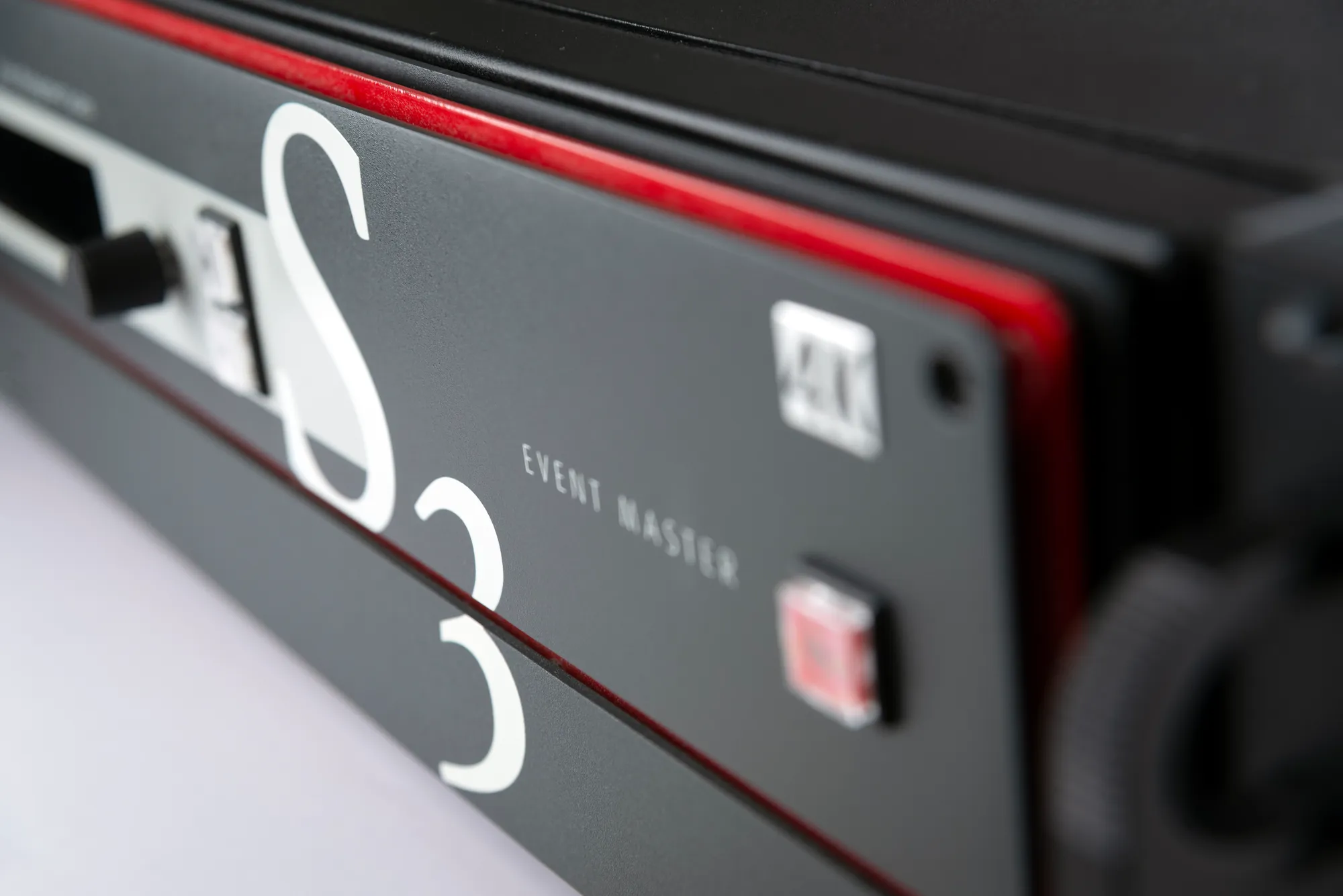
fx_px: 2612
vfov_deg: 19.5
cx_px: 672
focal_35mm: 70
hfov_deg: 28.8
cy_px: 448
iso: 500
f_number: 6.3
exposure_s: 1/250
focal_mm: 70
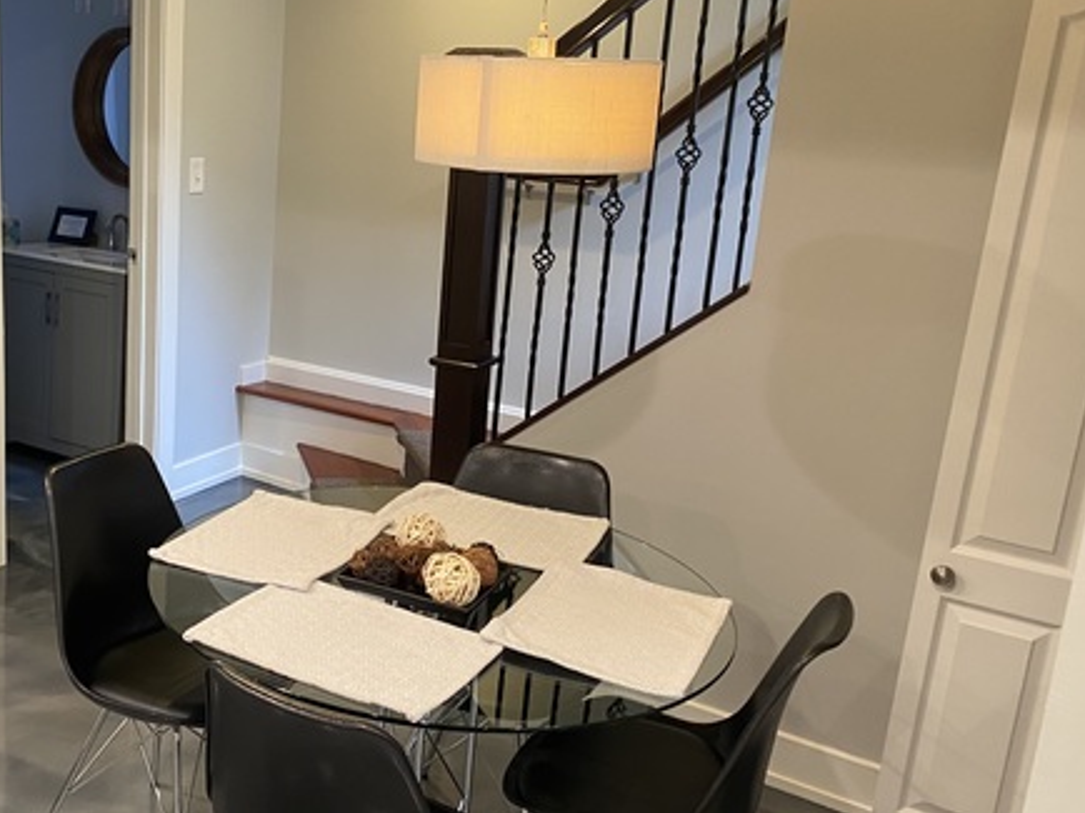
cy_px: 400
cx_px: 284
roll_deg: -2.6
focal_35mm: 40
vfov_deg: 35.9
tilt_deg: -13.1
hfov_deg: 45.4
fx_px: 1253
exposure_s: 1/42
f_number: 1.8
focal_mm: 4.25
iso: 160
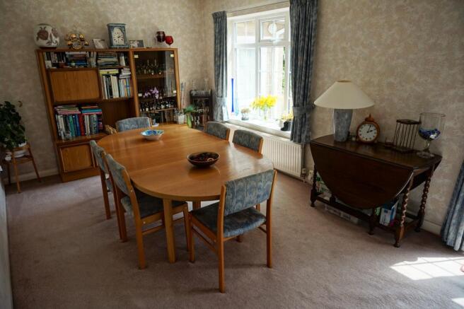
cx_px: 232
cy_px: 154
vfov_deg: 53.1
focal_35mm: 24
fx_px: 309
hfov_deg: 73.8
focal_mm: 16
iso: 125
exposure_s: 1/80
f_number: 4.5
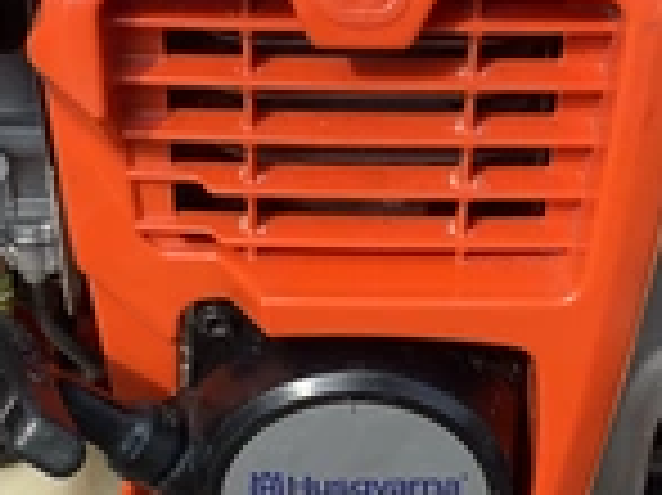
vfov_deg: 18.6
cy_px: 338
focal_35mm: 79
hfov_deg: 24.7
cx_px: 347
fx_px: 1510
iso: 25
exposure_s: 1/586
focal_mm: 3
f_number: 1.8
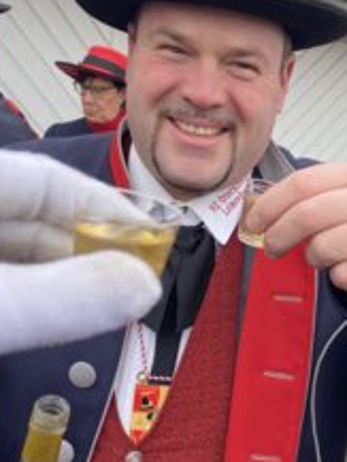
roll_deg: -9.6
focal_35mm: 48
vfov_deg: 39.6
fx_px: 641
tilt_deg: -13.6
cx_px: 260
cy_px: 247
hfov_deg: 29.8
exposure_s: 1/170
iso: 32
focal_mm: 4.25
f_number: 1.8
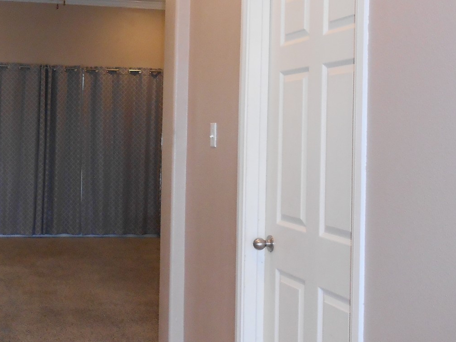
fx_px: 698
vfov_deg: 27.4
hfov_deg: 34.9
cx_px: 83
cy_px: 123
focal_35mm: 53
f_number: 3.5
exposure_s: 1/25
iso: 250
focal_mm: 4.6
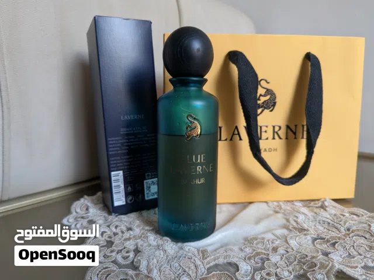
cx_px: 187
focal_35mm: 24
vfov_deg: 56.8
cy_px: 140
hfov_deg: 71.6
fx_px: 259
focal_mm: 6.81
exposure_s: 1/46.5
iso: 48
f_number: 1.85
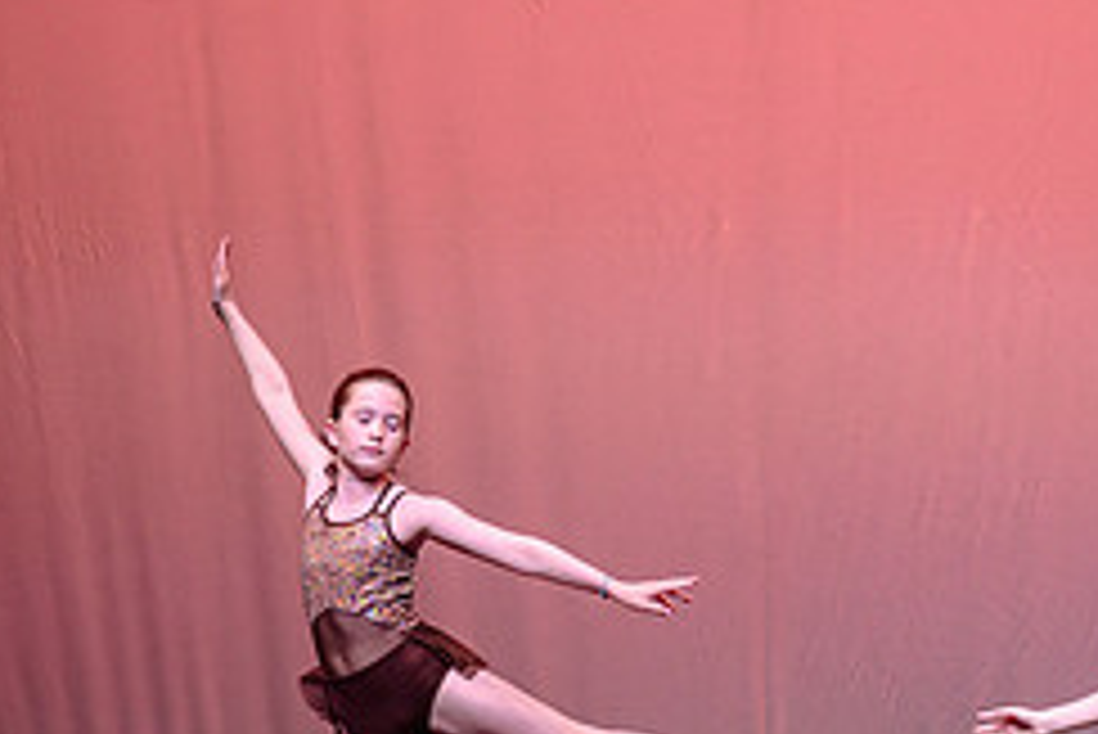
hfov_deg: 7.7
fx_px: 8117
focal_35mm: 266
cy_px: 417
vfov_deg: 5.2
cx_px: 1206
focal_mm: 112
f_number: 2.8
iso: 1250
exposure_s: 1/500
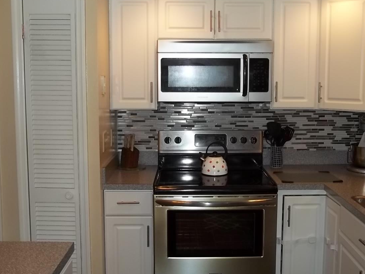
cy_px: 134
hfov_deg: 44.8
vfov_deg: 34.4
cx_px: 194
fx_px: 443
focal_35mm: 42
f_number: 3.1
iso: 64
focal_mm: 6.5
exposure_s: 1/30
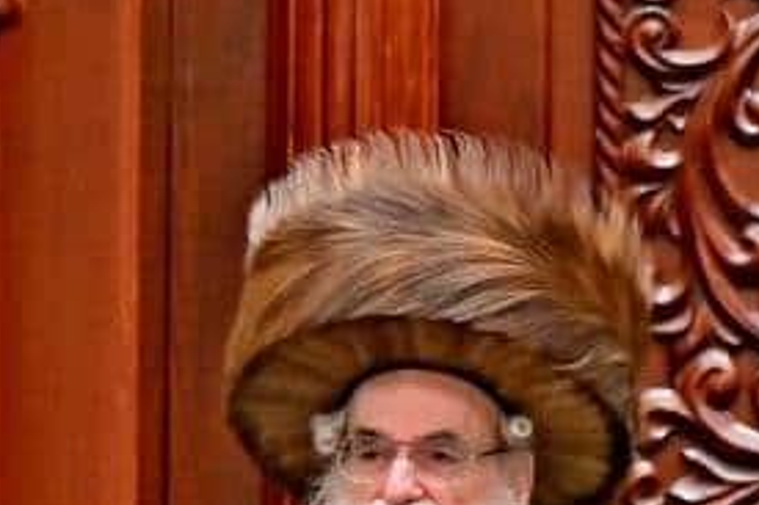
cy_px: 537
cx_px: 464
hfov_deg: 1.8
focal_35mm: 1173
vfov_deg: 1.2
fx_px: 24715
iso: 1600
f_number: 5.6
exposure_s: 1/500
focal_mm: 210
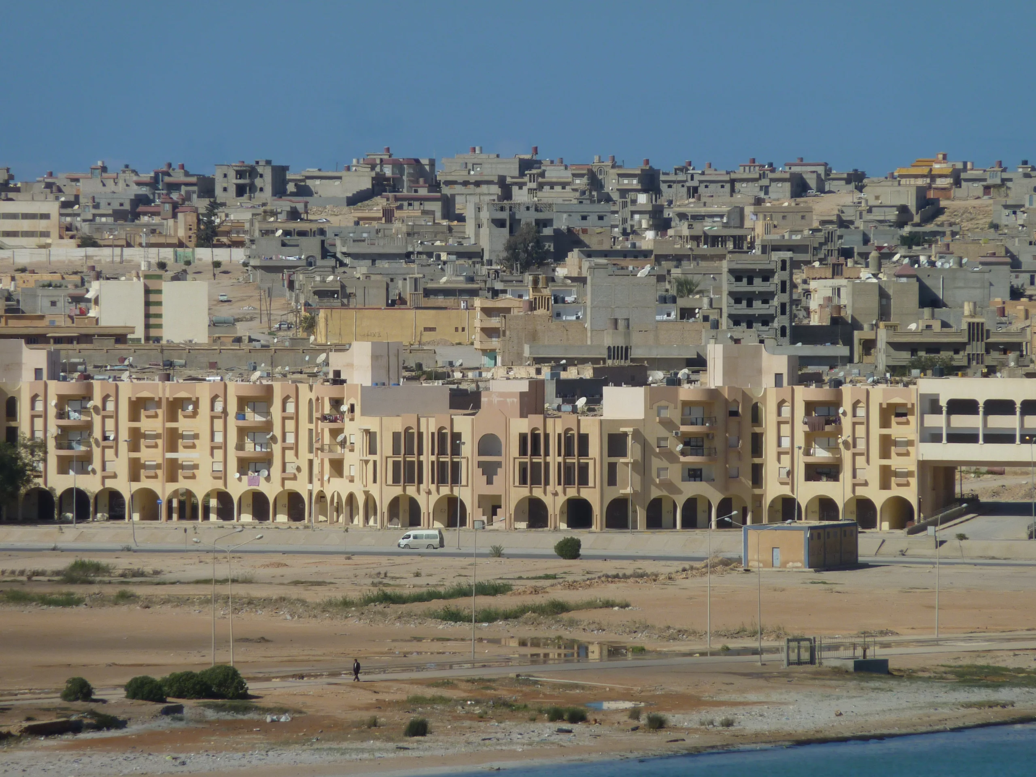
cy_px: 388
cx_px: 518
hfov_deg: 6.6
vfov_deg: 5.0
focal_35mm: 300
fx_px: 8979
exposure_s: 1/1000
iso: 80
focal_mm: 49.2
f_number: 5.6
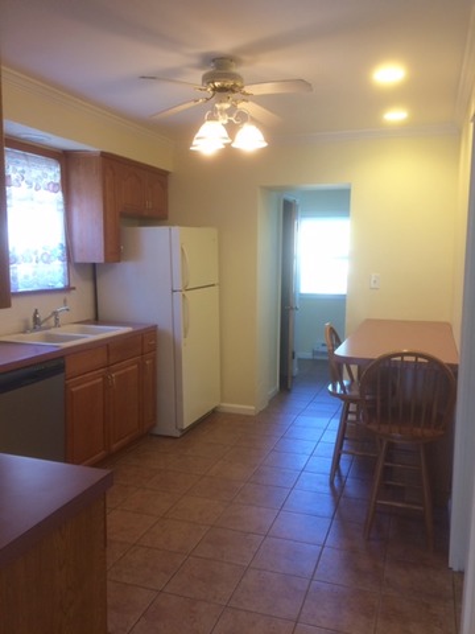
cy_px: 317
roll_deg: +1.1
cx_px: 238
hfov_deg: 48.2
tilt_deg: -7.4
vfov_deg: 61.7
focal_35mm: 29
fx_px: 531
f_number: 2.2
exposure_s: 1/30
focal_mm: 4.15
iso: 50
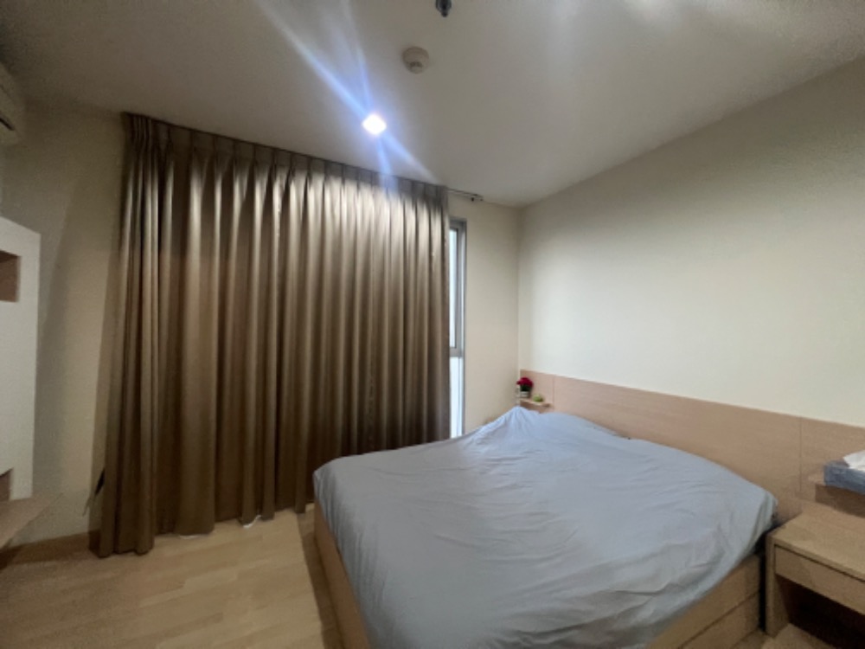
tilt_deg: +6.6
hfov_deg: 106.2
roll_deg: -1.1
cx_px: 432
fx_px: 325
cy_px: 324
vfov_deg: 89.9
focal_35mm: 13
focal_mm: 1.57
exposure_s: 1/50
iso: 400
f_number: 1.8
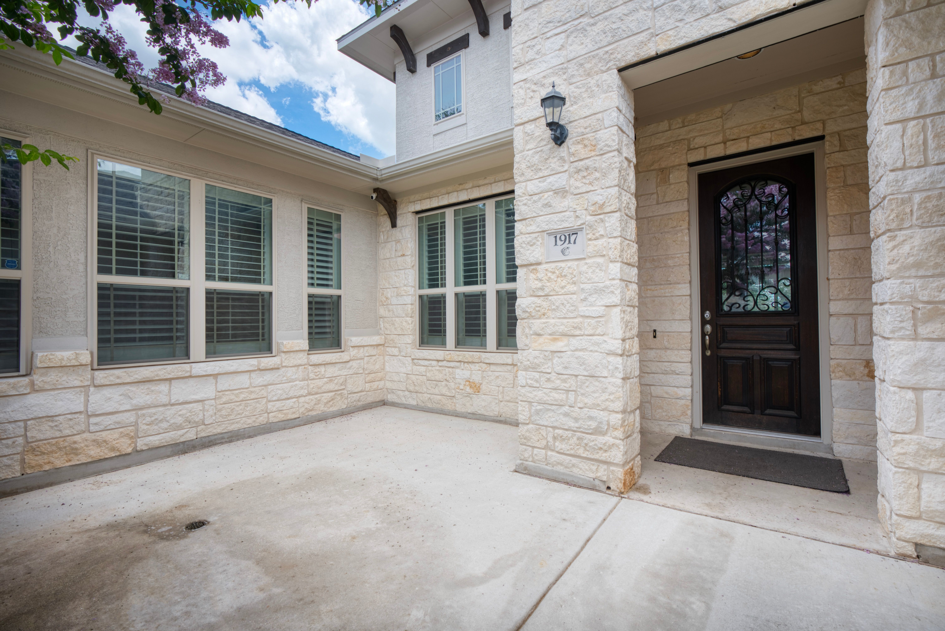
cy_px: 316
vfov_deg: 73.8
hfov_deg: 96.7
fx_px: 420
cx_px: 472
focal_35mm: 16
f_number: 8
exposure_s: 1/25
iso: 125
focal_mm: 16
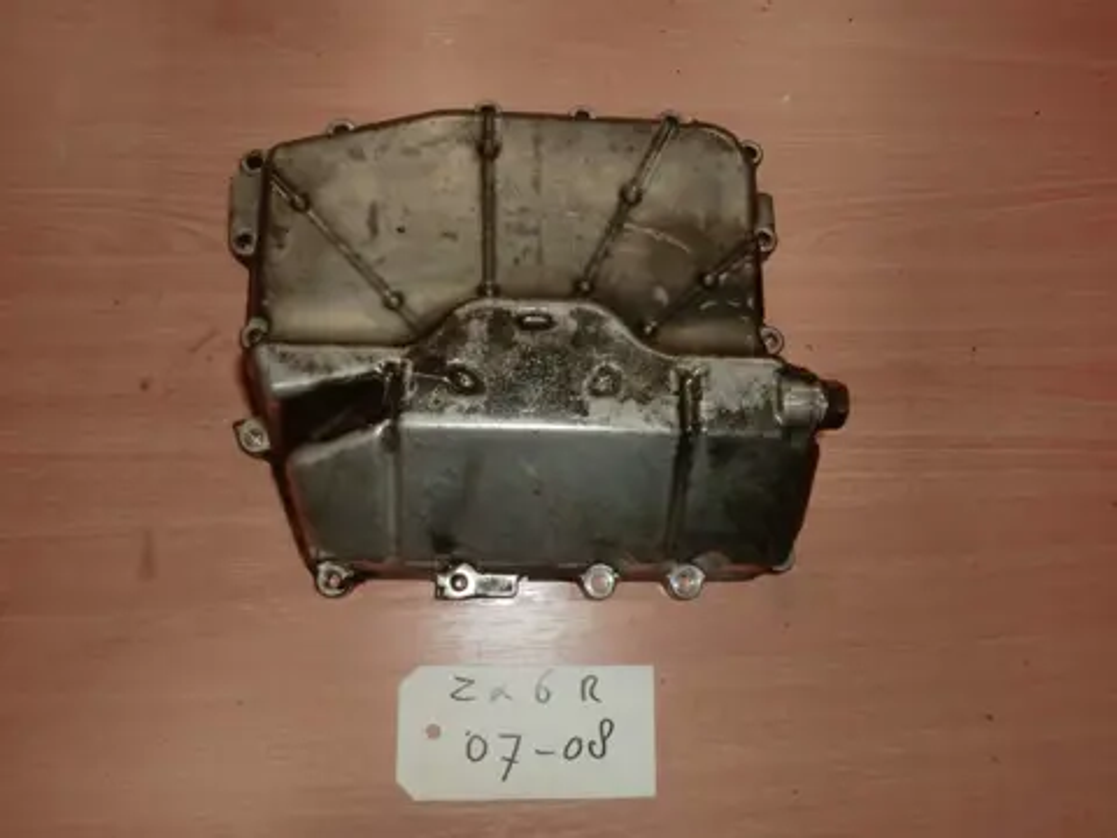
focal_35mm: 27
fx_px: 871
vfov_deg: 51.4
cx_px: 558
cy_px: 419
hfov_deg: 65.3
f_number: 3.2
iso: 125
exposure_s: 1/60
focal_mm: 4.9
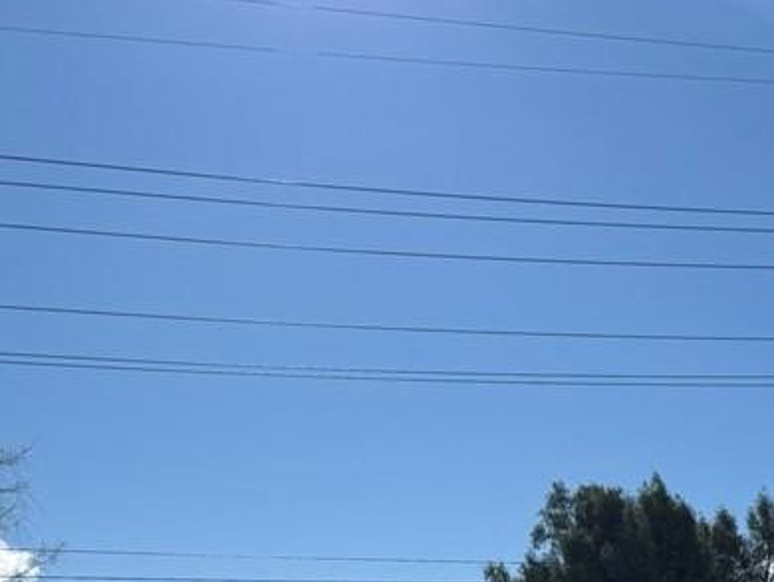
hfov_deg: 30.7
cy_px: 586
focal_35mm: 63
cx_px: 413
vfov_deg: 22.4
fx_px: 1410
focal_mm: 6.76
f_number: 1.78
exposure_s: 1/10309
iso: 80
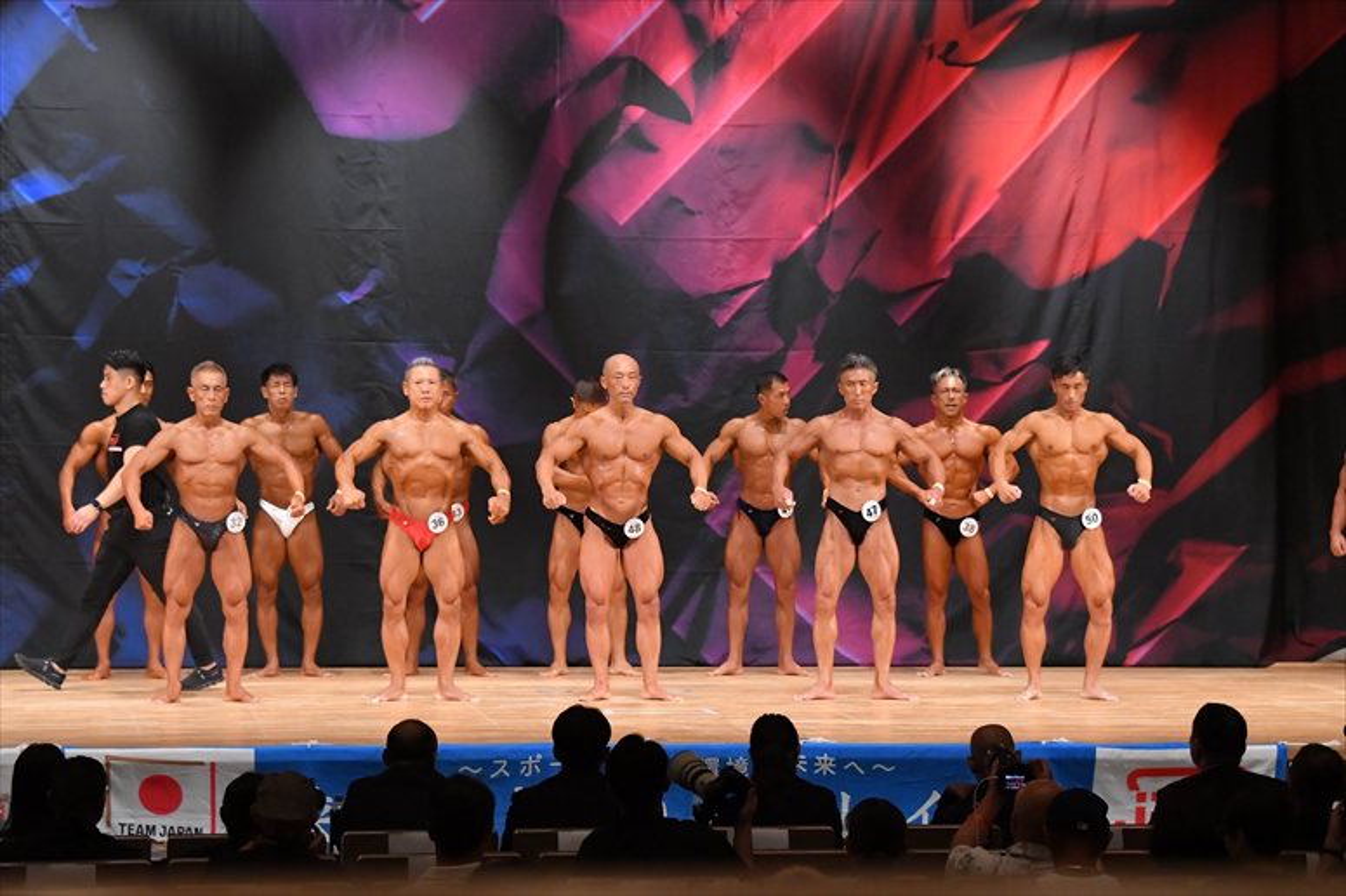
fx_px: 4746
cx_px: 673
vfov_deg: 10.8
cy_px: 448
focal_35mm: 127
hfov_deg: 16.1
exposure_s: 1/400
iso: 6400
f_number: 5.6
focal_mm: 85
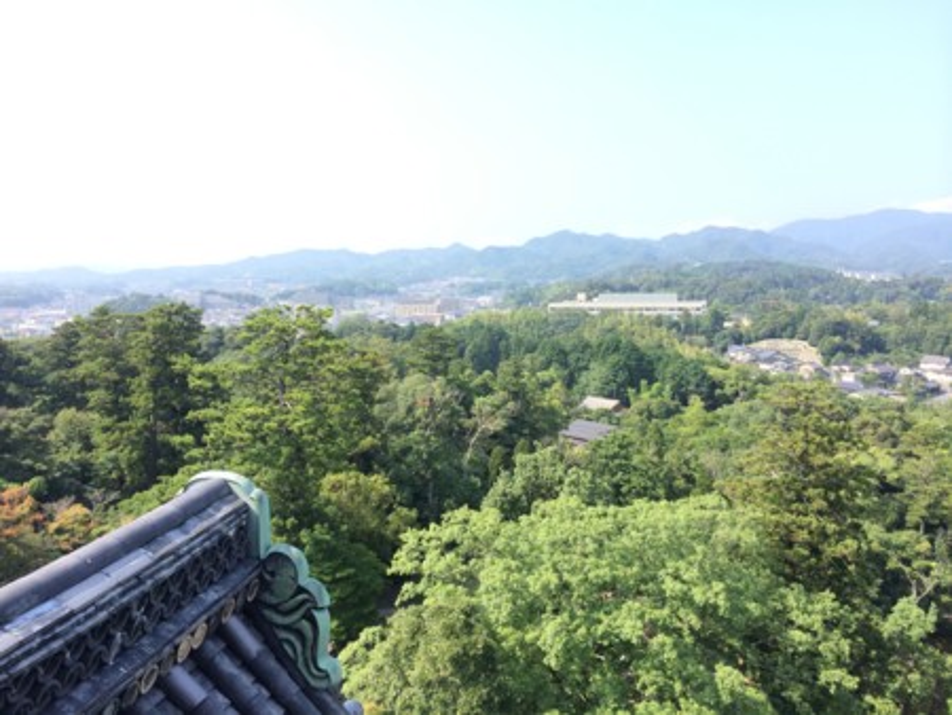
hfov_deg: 59.9
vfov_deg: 46.8
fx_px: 825
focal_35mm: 30
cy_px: 358
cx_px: 476
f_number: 2.2
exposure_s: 1/631
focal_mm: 4.12
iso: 32
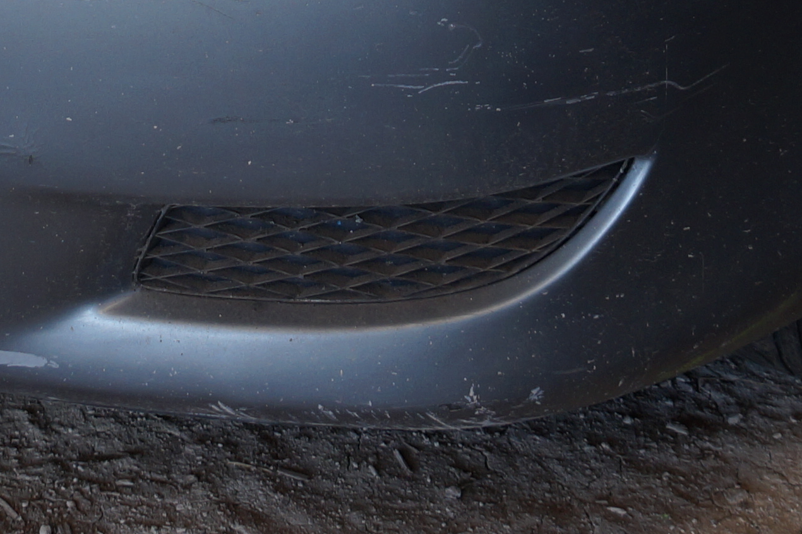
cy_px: -529
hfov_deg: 17.6
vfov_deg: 10.8
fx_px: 2582
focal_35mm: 116
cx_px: 285
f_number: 5
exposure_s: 1/60
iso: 100
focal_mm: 18
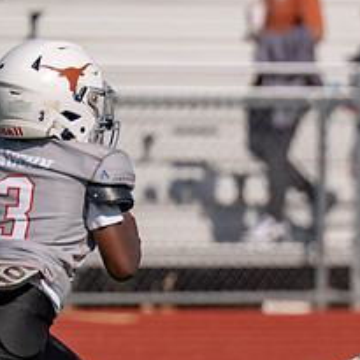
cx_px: 721
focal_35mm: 992
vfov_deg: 1.8
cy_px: 286
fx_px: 11672
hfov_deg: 1.8
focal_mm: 280
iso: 160
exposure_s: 1/3200
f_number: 4
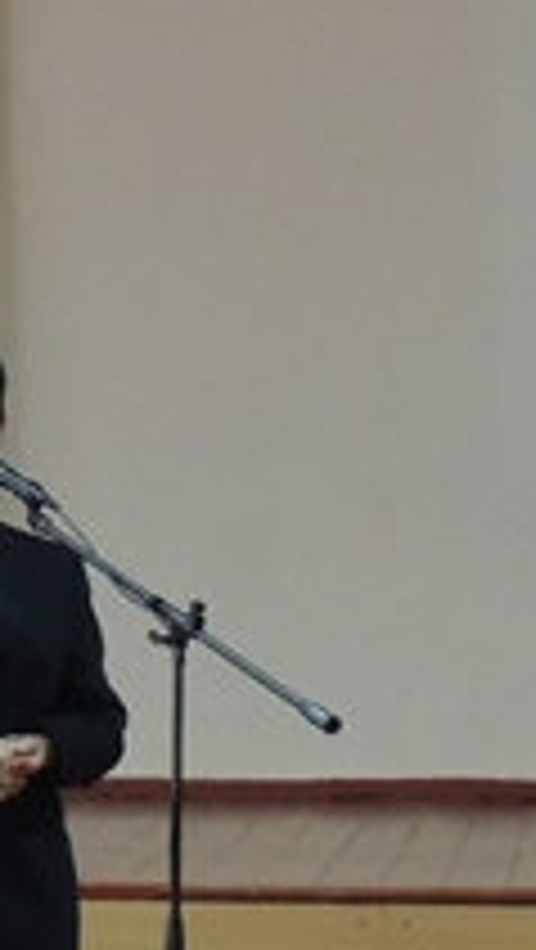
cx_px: 0
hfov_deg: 5.3
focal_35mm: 227
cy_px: 392
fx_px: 5724
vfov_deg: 9.5
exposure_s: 1/15
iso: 800
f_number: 3.7
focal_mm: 9.8
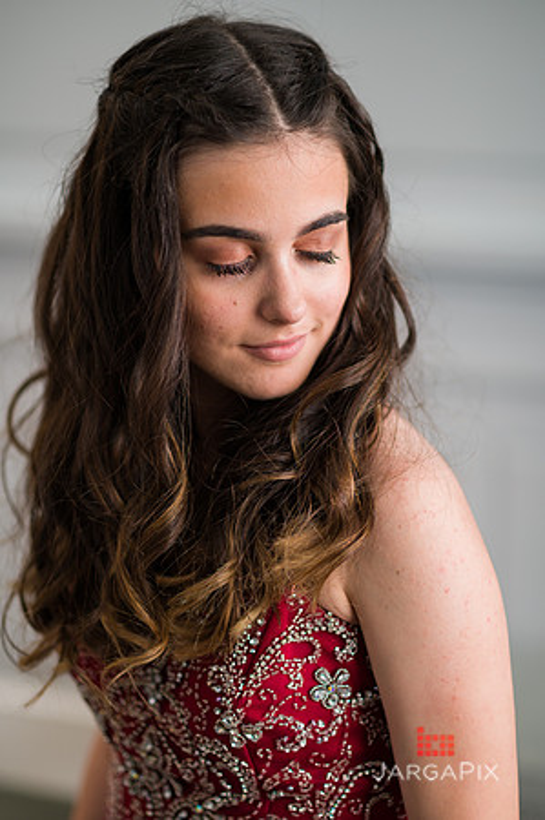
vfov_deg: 23.9
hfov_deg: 16.0
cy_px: 410
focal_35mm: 85
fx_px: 1935
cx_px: 272
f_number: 2
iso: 320
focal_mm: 85
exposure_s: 1/200
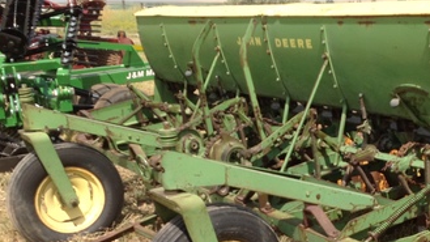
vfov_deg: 18.8
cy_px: 216
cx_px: 303
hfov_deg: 32.9
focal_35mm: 63
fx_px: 718
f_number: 2.4
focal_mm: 4.28
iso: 80
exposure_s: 1/1374
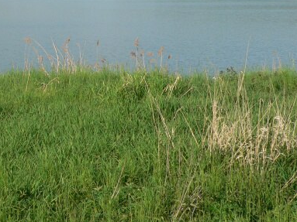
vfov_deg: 15.4
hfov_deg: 20.6
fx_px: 806
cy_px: -6
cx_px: 57
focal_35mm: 94
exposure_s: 1/500
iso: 80
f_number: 4.6
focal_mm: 7.4
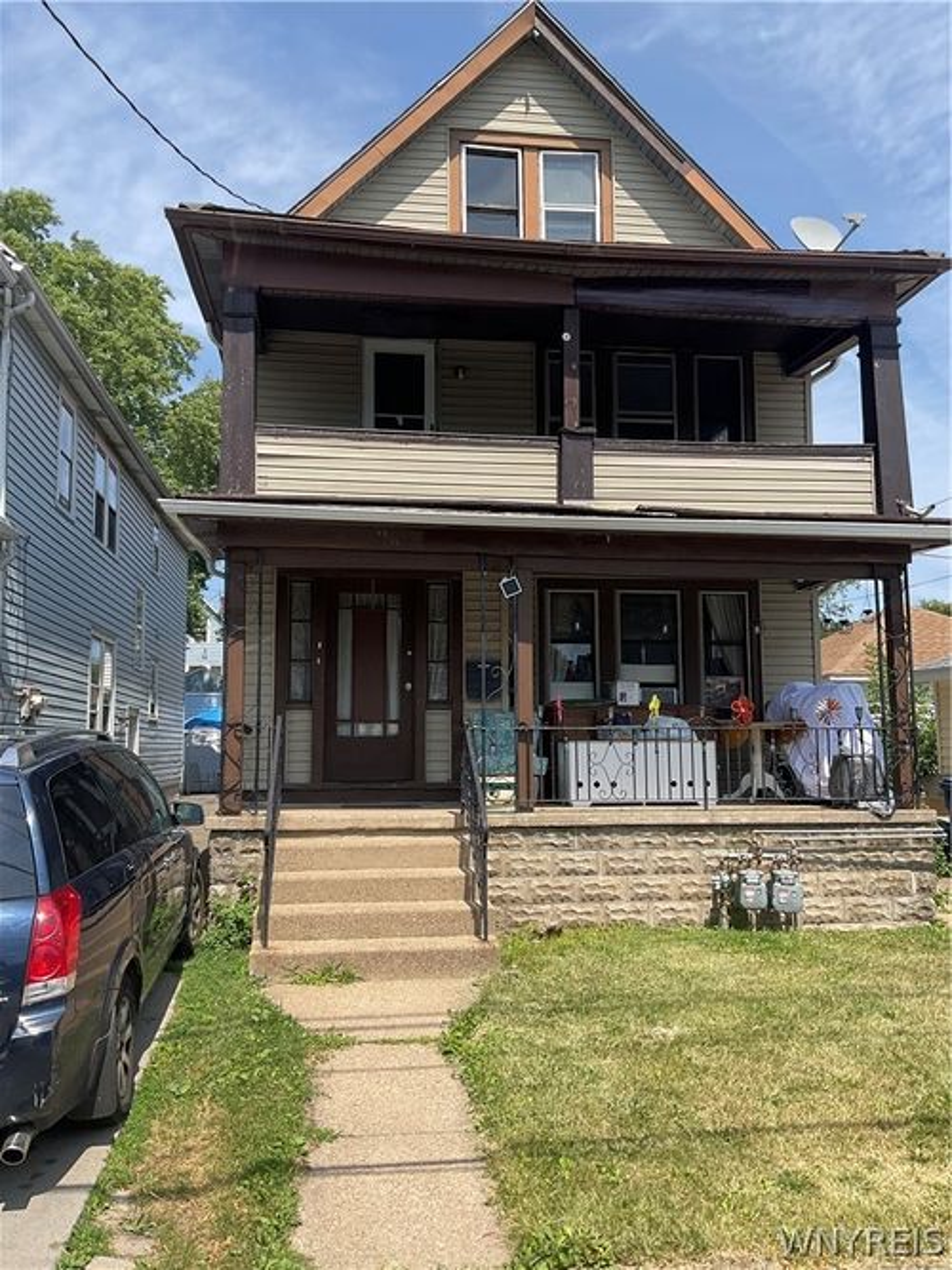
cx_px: 476
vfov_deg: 61.7
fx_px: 1064
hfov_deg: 48.2
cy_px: 635
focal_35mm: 29
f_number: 1.8
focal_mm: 3
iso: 16
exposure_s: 1/944
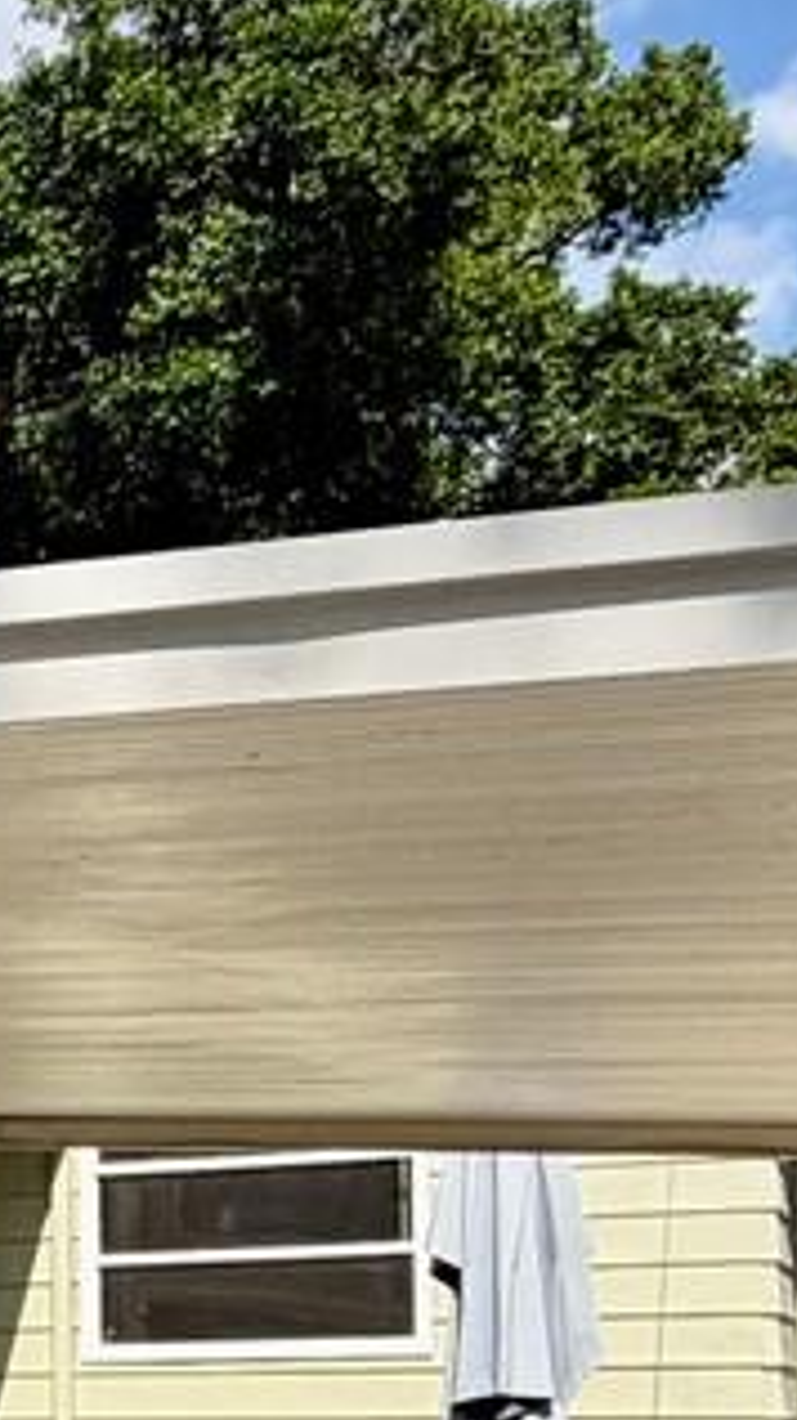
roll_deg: +0.5
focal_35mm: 77
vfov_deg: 26.3
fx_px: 2897
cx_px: -1209
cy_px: 1362
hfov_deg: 12.0
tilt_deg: +0.1
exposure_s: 1/770
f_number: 2.2
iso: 25
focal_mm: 2.22
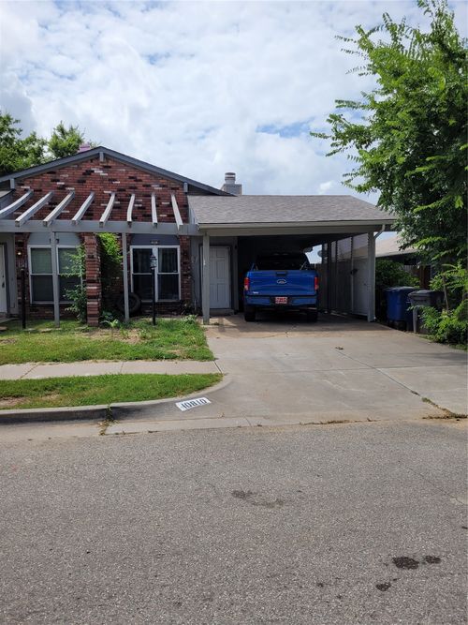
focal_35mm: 26
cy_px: 312
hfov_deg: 53.0
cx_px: 234
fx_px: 469
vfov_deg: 67.3
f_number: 1.8
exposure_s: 1/3318
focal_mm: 5.4
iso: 40
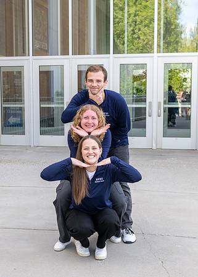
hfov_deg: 23.7
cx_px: 85
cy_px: 142
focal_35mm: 60
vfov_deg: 32.7
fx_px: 472
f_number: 4
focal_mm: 38
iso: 200
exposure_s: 1/320
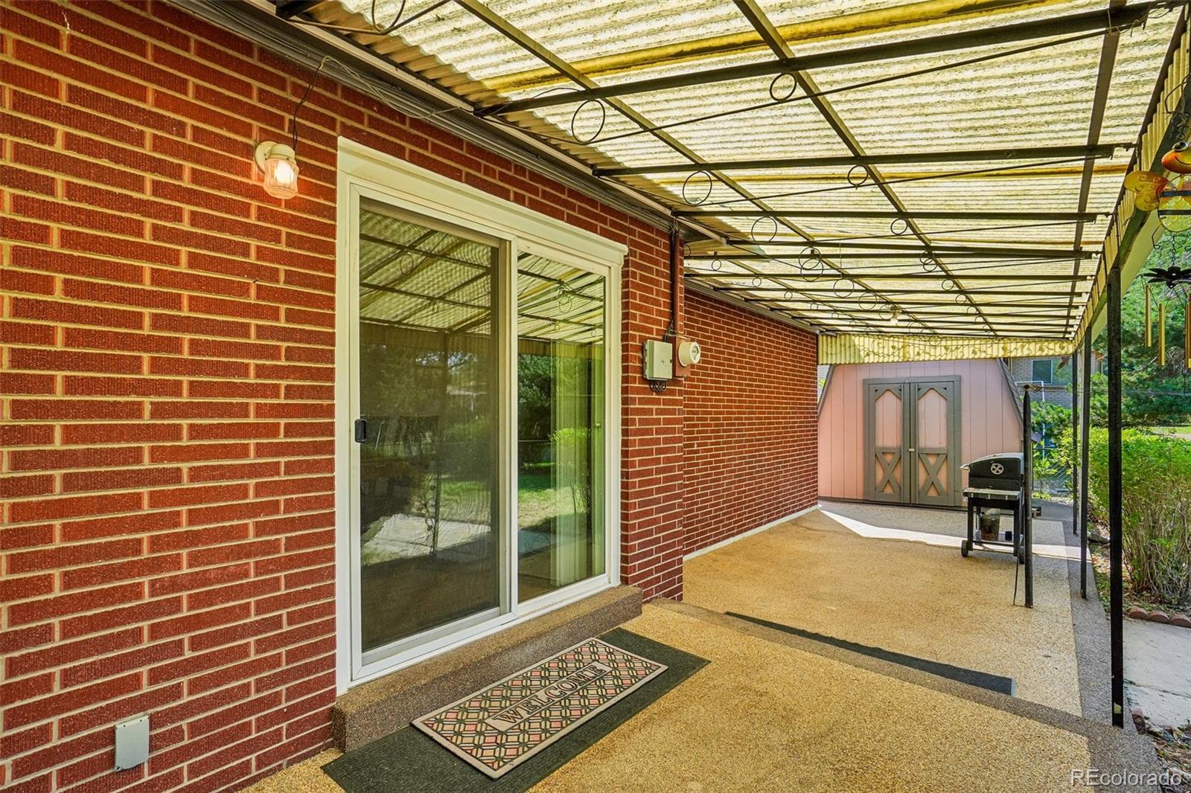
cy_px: 396
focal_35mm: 16
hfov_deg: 95.0
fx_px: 546
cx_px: 596
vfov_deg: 72.0
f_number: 8
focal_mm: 11
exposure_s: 1/200
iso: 400
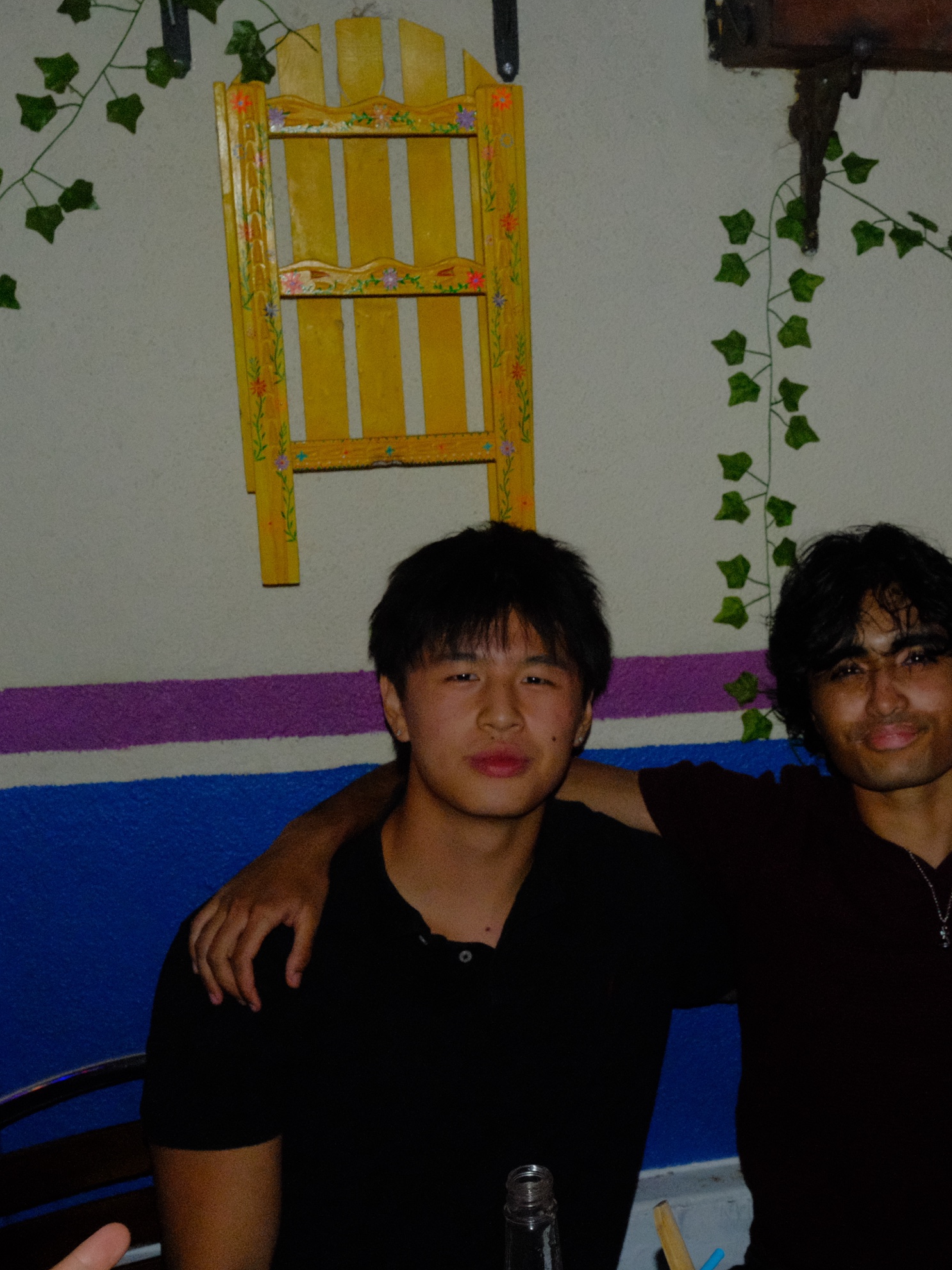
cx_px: 807
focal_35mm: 51
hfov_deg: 27.8
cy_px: 630
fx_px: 1870
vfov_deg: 37.5
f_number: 7.1
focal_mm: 23
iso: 6400
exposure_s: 1/125
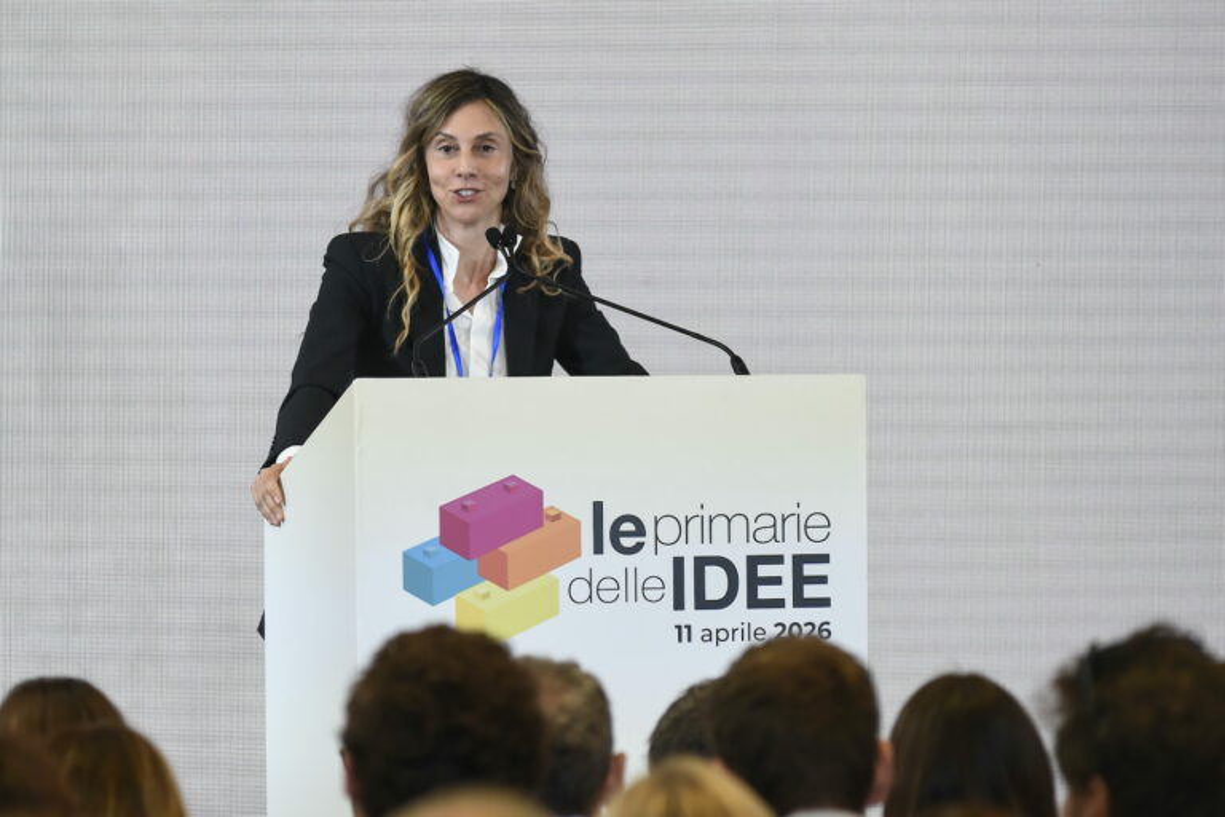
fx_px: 6805
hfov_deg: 10.3
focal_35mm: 200
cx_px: 612
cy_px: 408
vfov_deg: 6.9
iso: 2000
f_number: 5.6
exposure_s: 1/250
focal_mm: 200
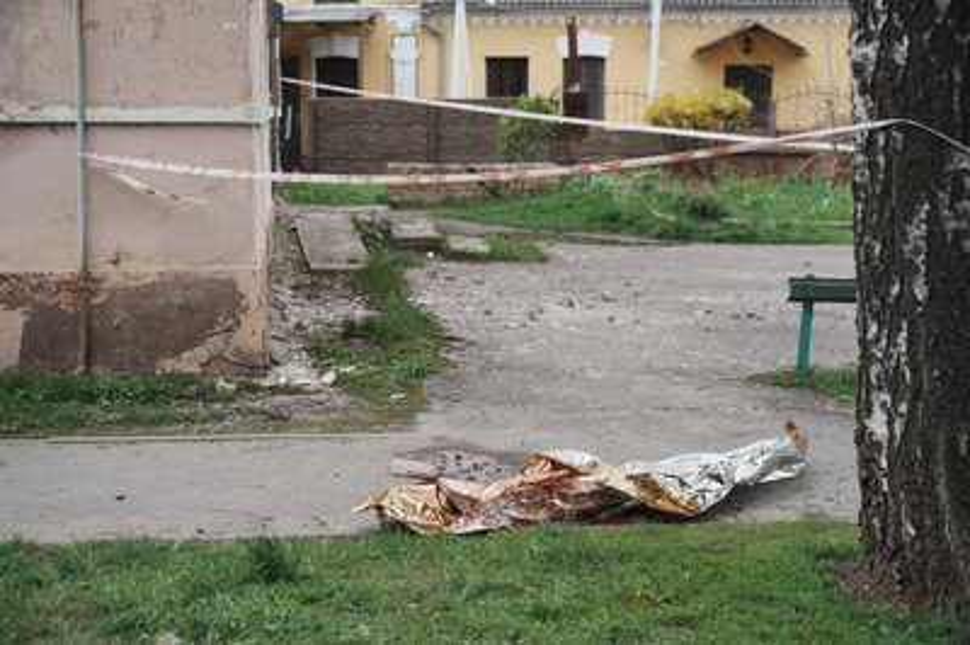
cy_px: 322
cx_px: 485
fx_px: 1535
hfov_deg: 35.1
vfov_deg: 23.7
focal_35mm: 57
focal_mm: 57
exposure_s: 1/400
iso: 50
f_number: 4
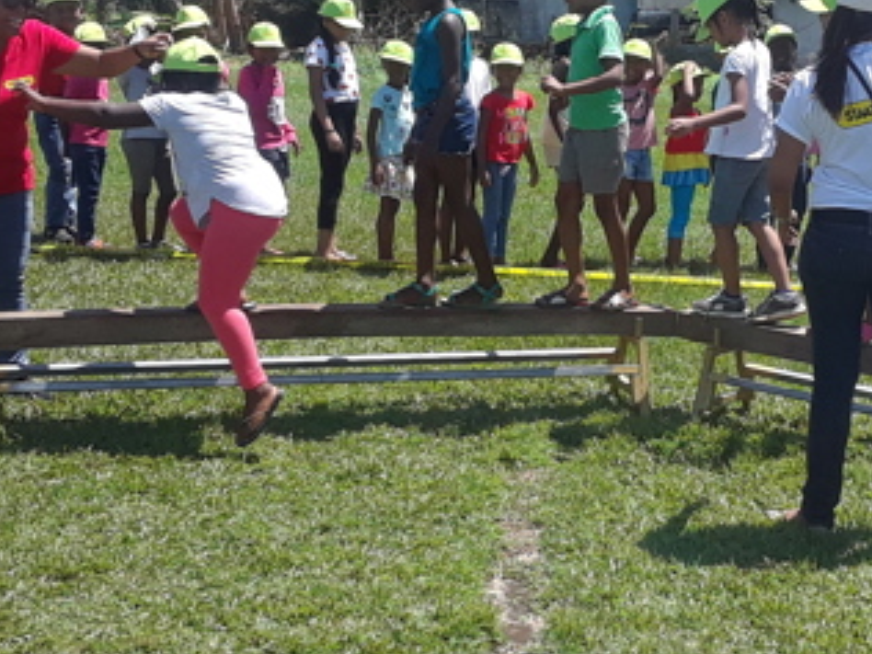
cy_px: 280
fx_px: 1738
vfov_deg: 21.3
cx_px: 642
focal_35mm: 69
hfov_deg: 27.8
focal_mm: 2.47
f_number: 1.9
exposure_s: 1/1122
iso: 40
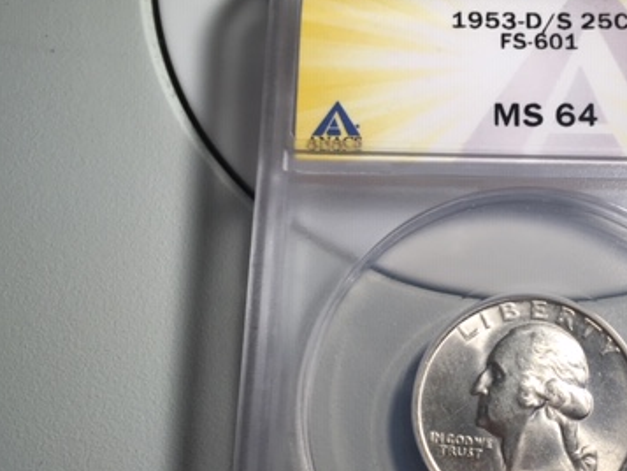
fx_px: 942
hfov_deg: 35.6
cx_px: 501
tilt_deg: -71.8
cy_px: 297
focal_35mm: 52
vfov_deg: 27.9
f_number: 2.2
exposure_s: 1/120
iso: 25
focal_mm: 4.15
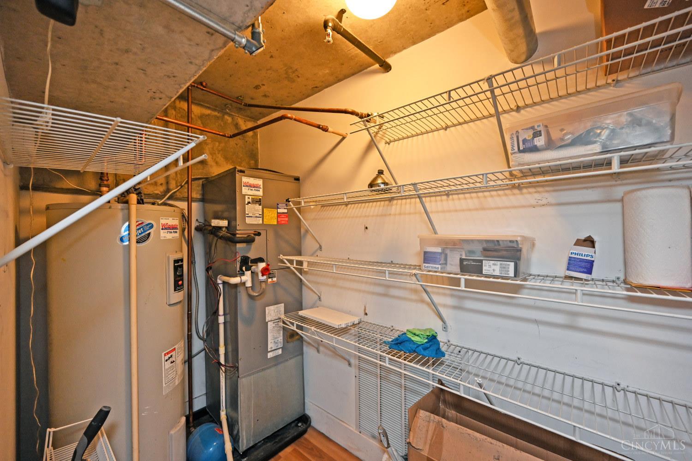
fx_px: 269
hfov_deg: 104.3
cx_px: 346
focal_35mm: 14
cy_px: 230
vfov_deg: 81.2
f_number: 4
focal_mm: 14
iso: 1100
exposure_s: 1/60
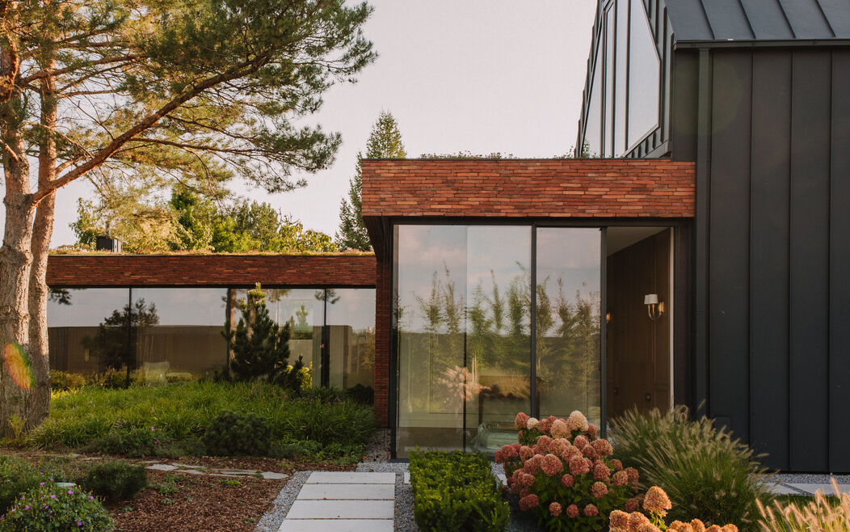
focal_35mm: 51
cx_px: 362
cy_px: 199
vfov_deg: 25.3
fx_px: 1182
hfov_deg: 39.5
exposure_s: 1/50
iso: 100
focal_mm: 35
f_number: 11
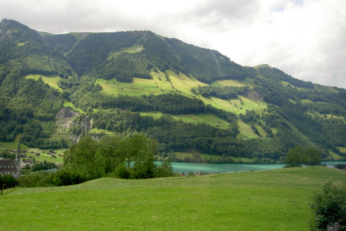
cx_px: 173
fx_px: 346
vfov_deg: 36.9
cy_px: 103
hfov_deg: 53.1
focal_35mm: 36
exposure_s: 1/160
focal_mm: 5.6
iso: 50
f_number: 4.7
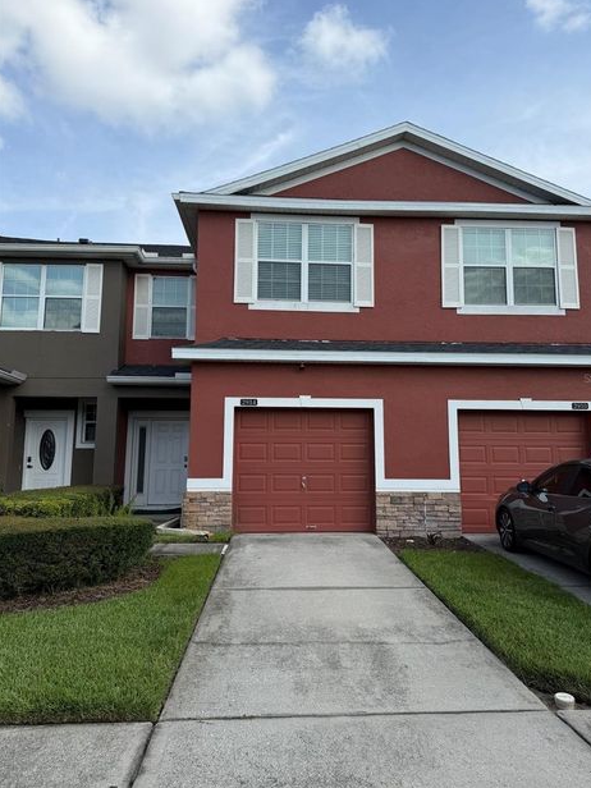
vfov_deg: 67.3
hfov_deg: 53.0
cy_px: 378
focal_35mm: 26
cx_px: 315
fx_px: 592
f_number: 1.78
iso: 80
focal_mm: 6.76
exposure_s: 1/4167
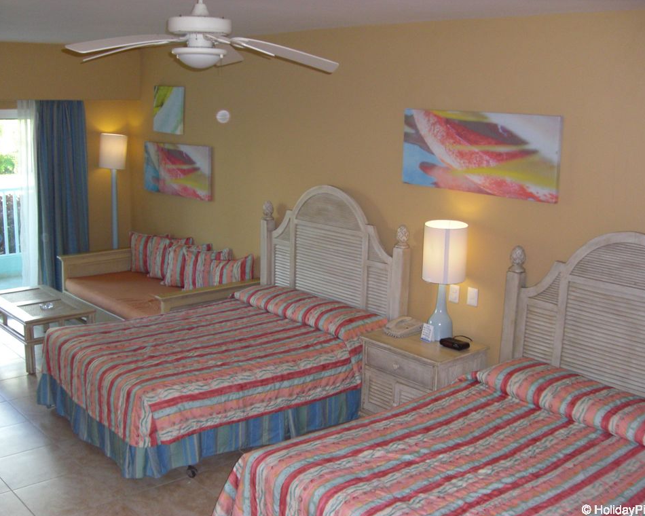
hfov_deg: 45.8
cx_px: 333
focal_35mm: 40
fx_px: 764
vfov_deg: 37.3
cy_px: 260
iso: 200
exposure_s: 1/60
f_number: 2.7
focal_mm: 6.2
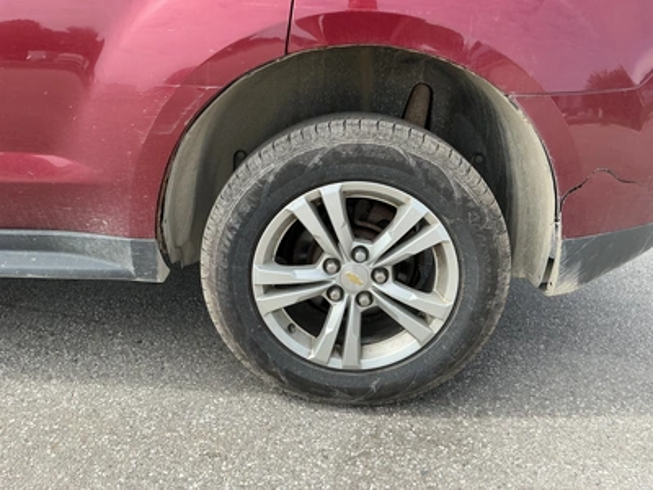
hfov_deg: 63.4
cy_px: 245
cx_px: 326
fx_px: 528
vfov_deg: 49.7
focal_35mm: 28
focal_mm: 3
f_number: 1.8
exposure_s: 1/504
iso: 25
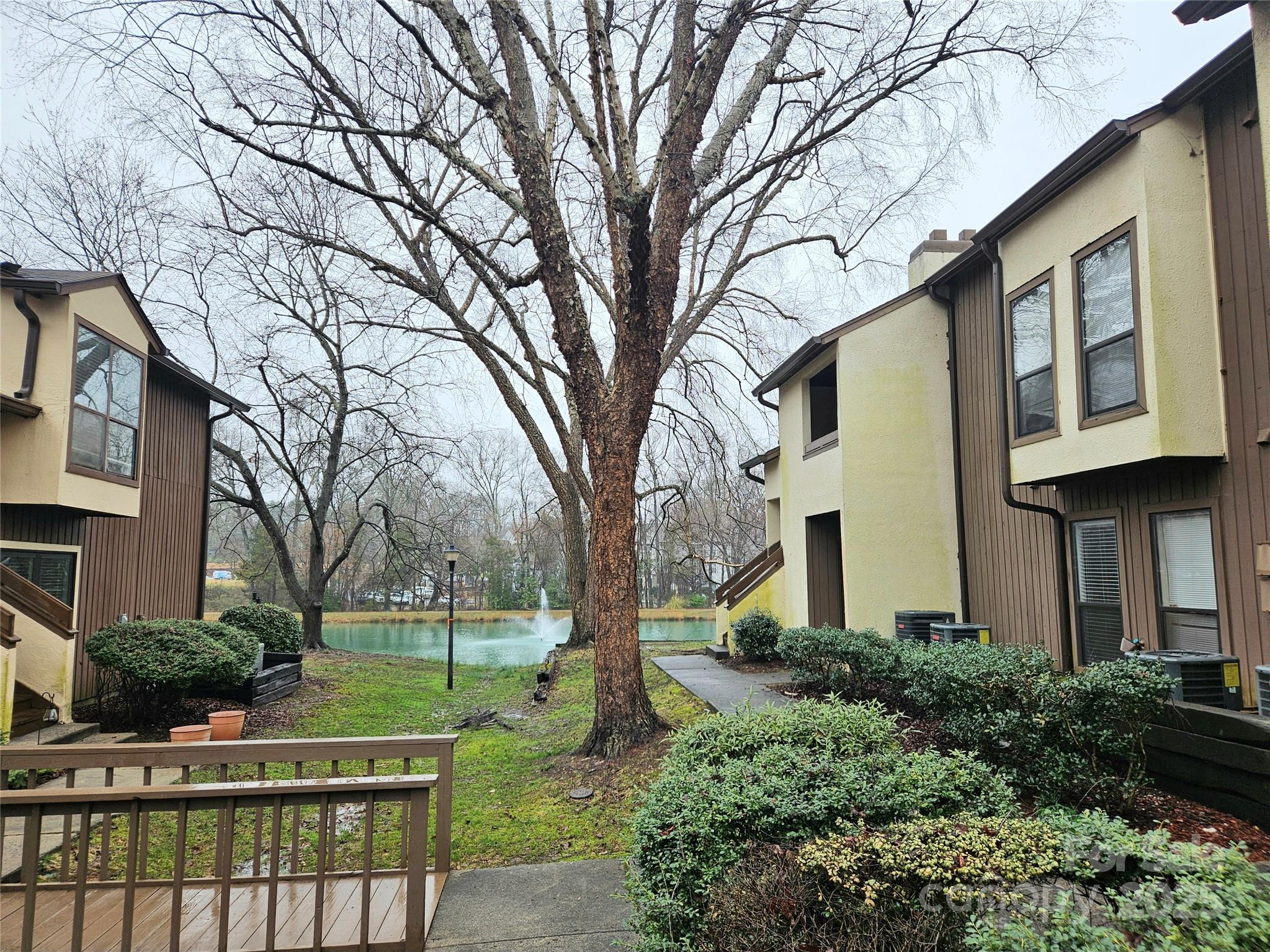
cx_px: 635
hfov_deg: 73.9
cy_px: 476
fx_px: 844
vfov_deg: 58.9
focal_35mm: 23
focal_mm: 5.4
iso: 25
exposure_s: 1/256
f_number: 1.8
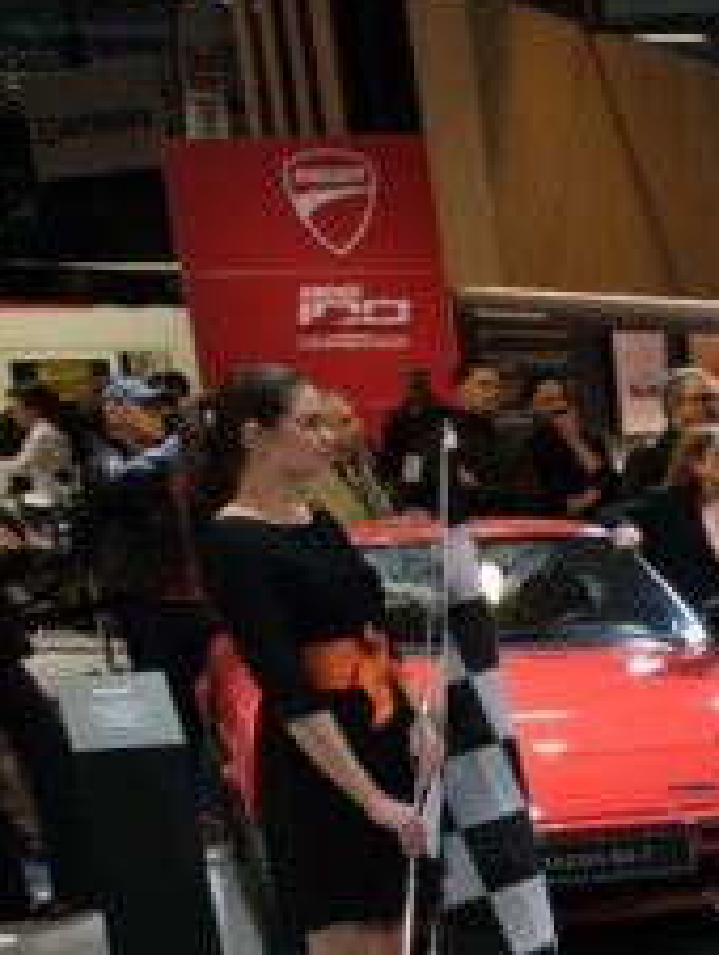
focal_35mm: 90
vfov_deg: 20.7
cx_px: 1652
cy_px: 1050
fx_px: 2488
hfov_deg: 13.0
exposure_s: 1/105
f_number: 2.8
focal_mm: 18
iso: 160
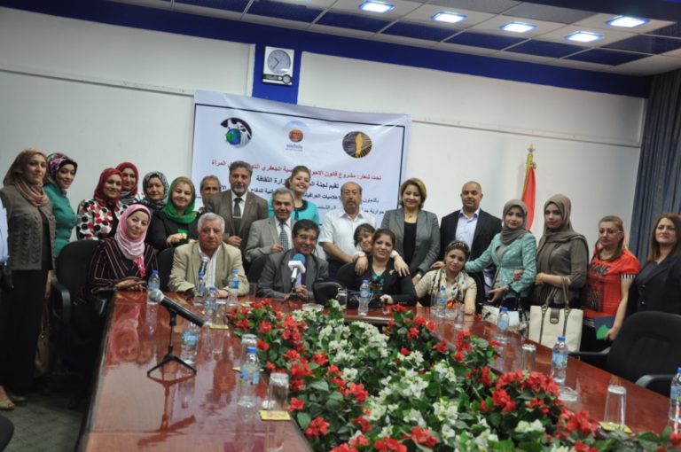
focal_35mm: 42
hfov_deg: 46.5
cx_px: 340
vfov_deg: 31.8
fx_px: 793
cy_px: 226
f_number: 5
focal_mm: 28
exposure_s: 1/25
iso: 400
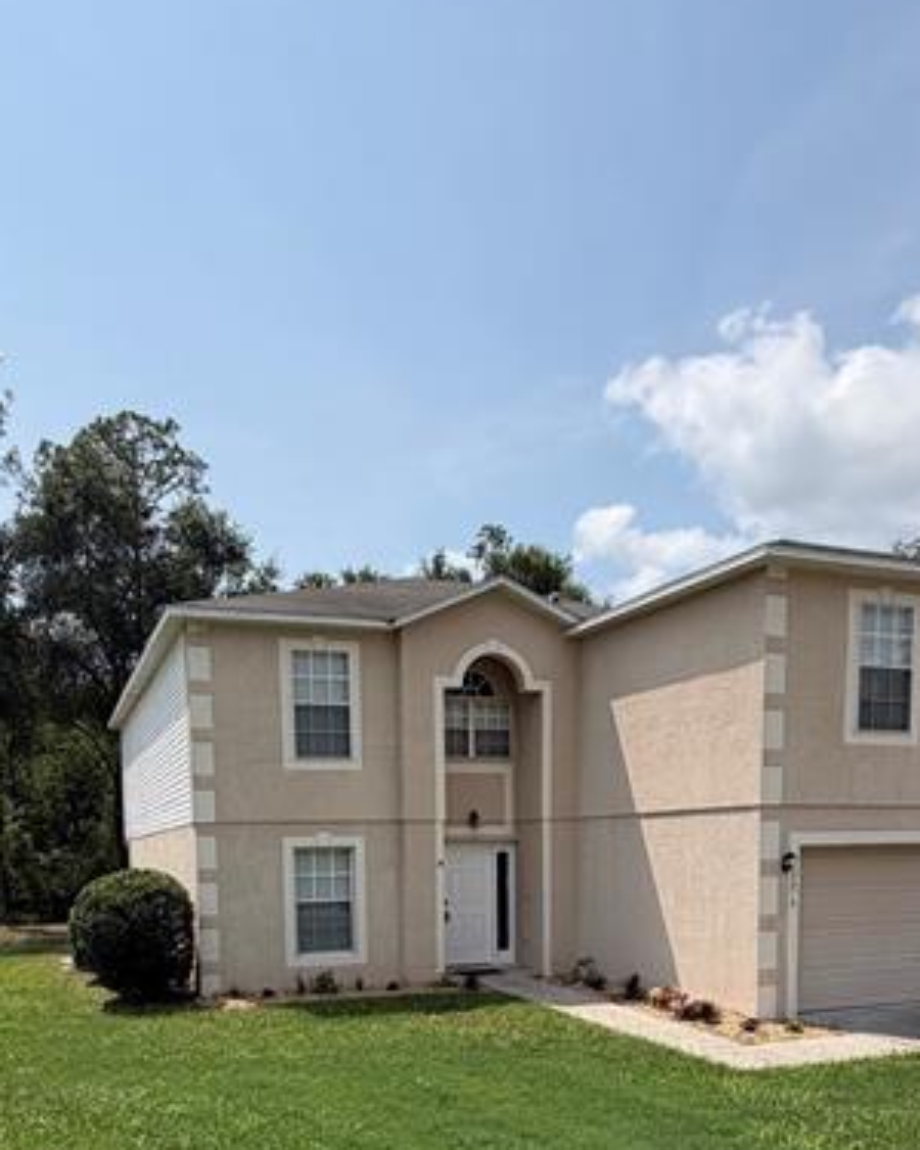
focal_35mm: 28
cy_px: 938
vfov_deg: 57.1
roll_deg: +1.0
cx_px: 362
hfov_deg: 51.1
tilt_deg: -5.5
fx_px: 953
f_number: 2.2
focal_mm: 2.22
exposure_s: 1/1167
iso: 20
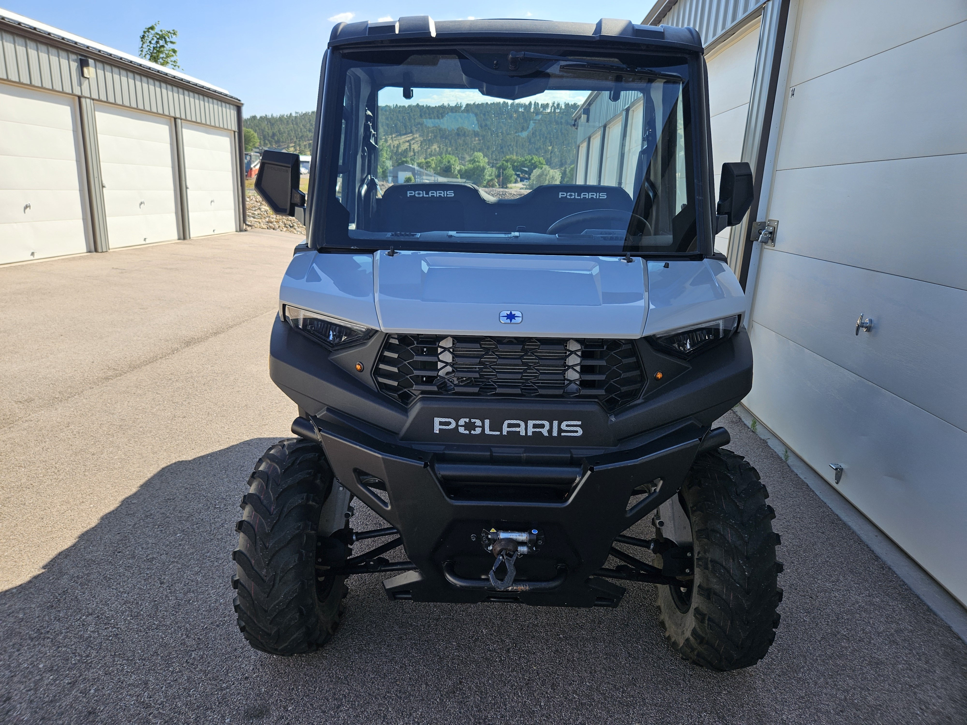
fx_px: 643
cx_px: 484
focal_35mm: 23
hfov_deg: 73.9
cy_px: 362
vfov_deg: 58.9
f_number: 1.8
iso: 25
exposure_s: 1/944
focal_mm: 5.4
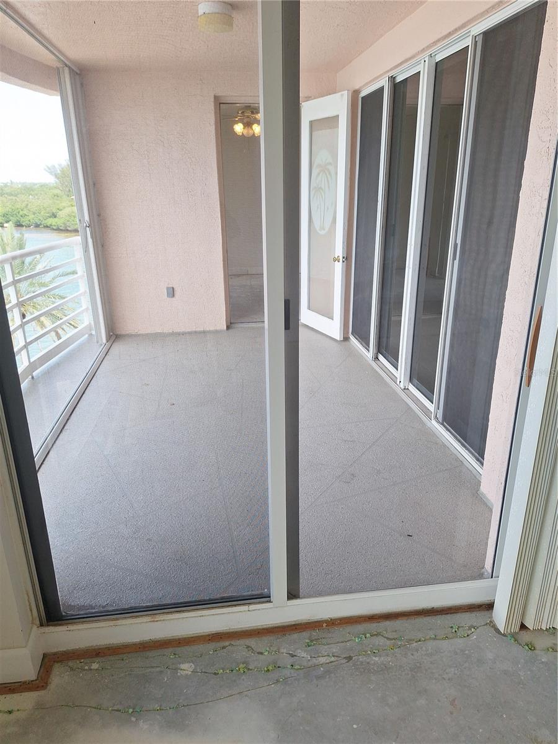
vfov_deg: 73.9
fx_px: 494
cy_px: 372
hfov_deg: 58.9
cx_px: 279
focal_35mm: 23
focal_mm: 5.54
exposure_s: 1/149
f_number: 1.8
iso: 40
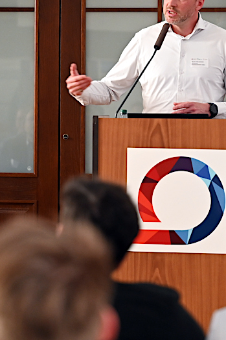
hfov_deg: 6.7
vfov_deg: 10.0
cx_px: 129
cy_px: 139
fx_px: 1932
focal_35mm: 205
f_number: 2.8
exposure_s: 1/125
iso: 1400
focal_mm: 105
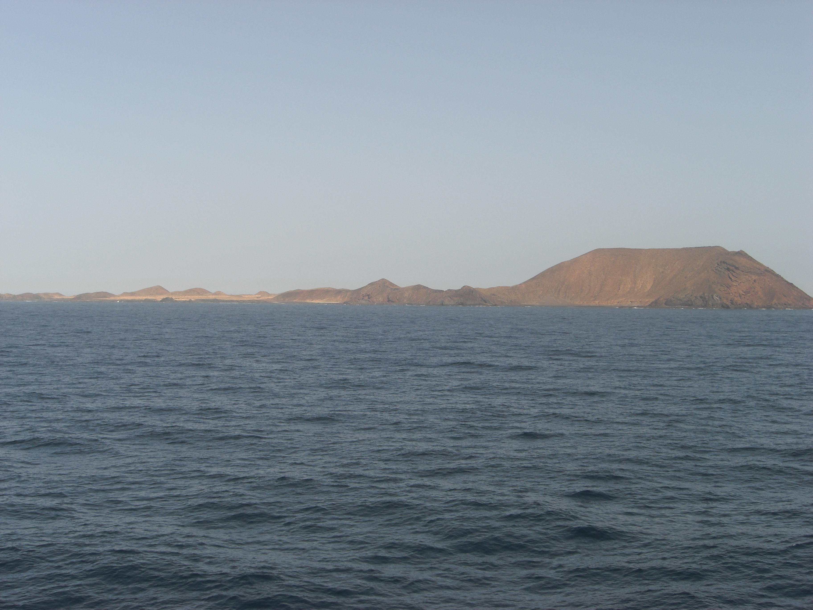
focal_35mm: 46
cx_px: 406
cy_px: 305
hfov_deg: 41.2
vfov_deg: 31.5
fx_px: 1080
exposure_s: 1/640
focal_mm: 9.5
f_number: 4.4
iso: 80
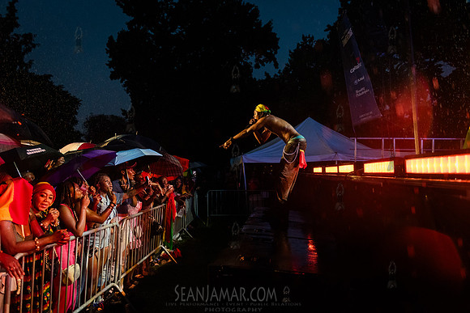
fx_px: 380
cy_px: 156
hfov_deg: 63.5
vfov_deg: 44.9
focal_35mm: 29
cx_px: 235
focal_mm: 28
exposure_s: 1/400
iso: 5000
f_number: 2.8
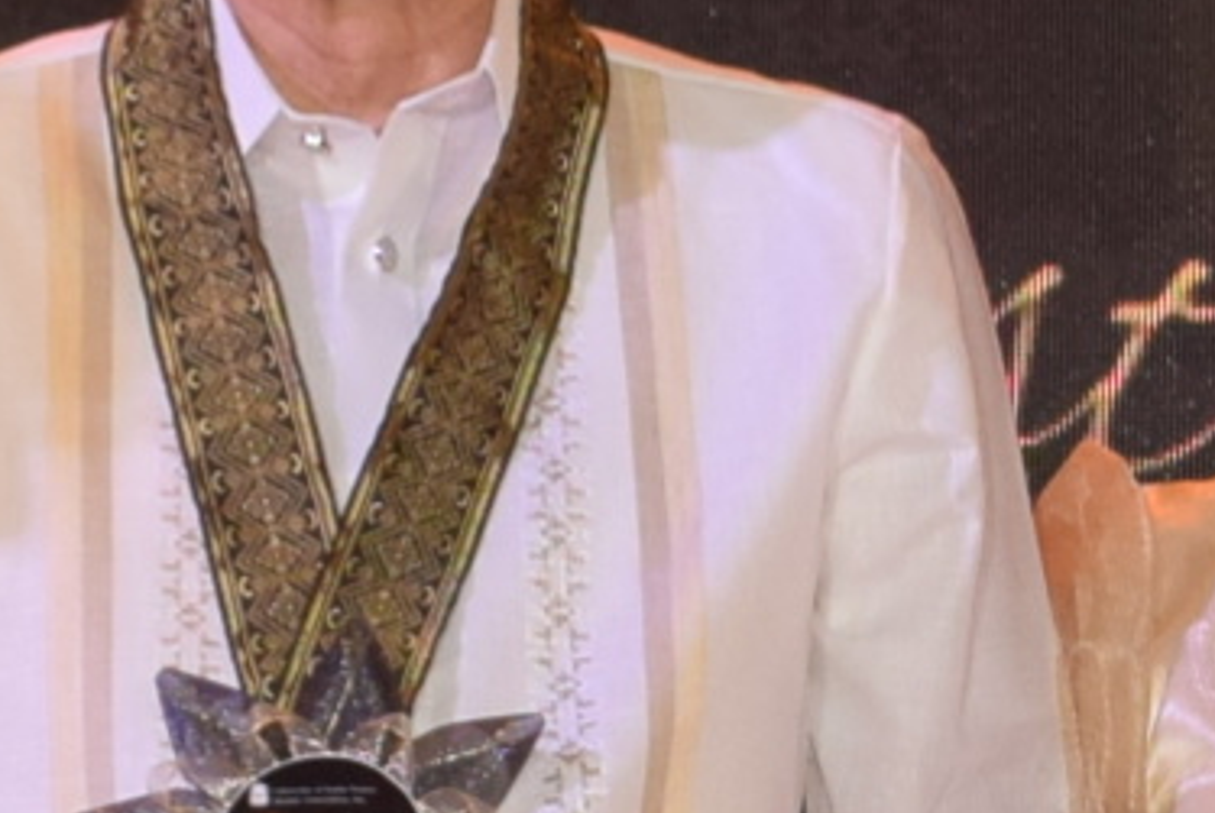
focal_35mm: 359
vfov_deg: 3.8
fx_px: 12130
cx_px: 1209
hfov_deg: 5.7
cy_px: 1415
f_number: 7.1
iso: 800
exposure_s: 1/125
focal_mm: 30
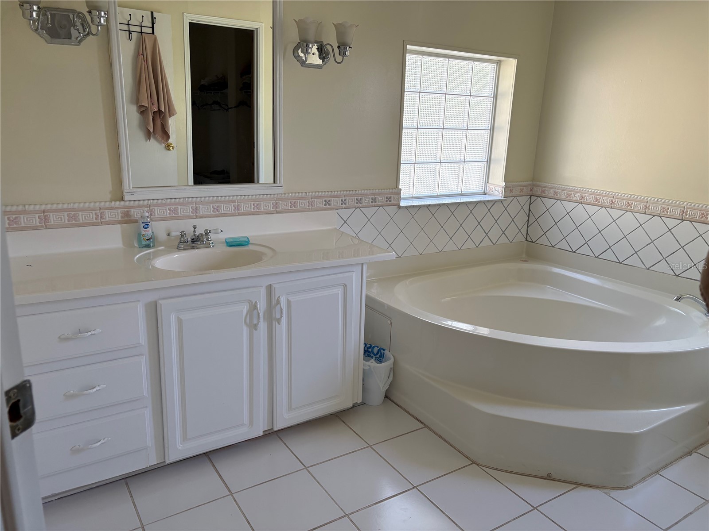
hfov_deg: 67.3
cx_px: 354
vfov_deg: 53.1
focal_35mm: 26
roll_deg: -2.2
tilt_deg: -15.4
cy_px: 266
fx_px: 533
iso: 80
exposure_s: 1/126
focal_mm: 5.96
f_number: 1.6
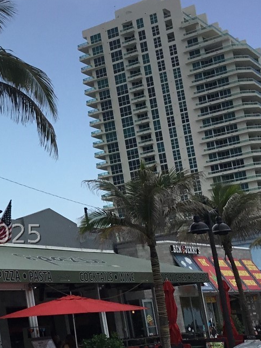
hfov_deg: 18.2
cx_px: -53
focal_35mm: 77
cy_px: 234
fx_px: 774
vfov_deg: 25.2
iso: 25
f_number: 2.4
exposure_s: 1/1698
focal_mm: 3.3
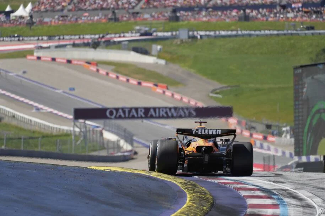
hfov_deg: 5.2
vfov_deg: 3.4
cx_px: 162
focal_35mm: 400
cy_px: 108
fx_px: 3611
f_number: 8
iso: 640
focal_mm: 400
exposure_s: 1/1600
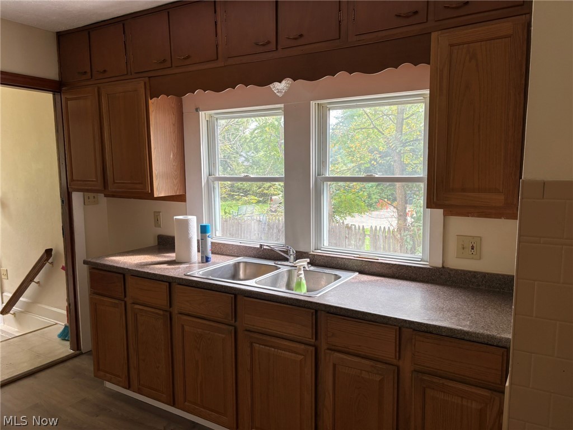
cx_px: 286
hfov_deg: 67.3
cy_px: 215
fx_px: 430
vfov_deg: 53.1
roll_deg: +1.3
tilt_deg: -7.1
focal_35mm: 26
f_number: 1.6
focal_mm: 5.96
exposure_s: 1/121
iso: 64
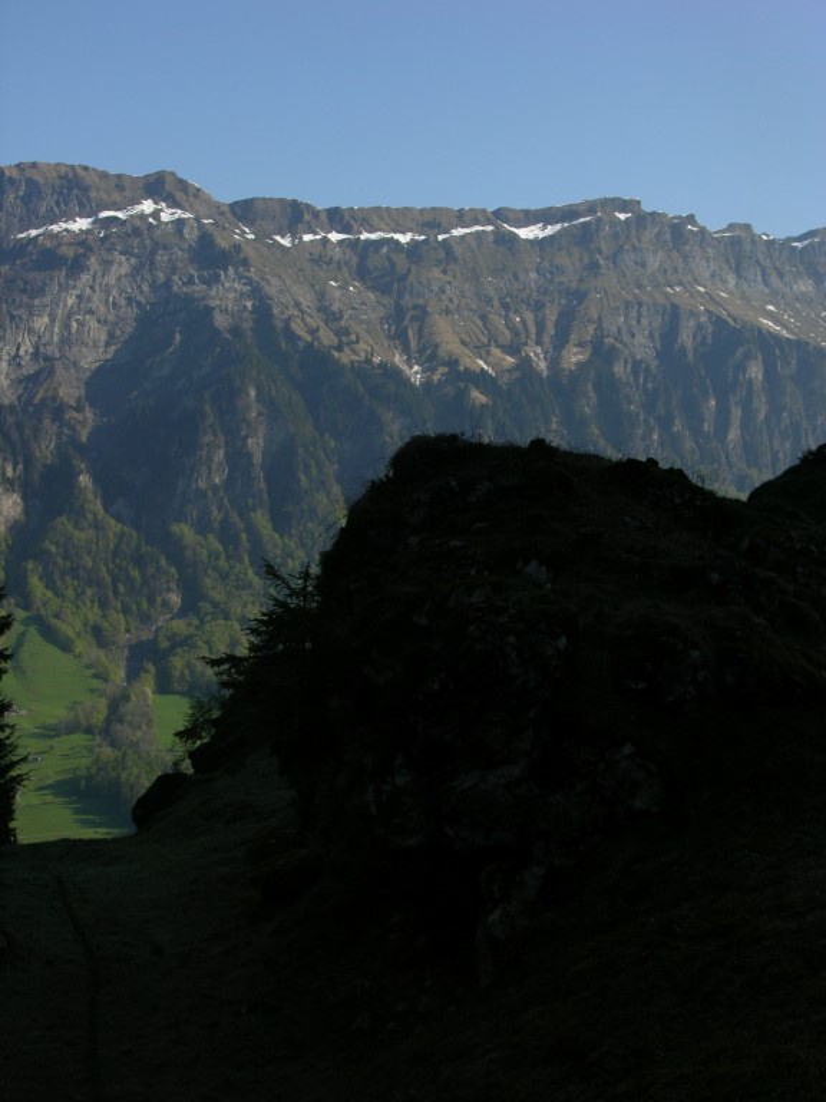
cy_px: 551
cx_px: 413
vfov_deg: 31.2
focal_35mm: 62
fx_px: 1973
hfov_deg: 23.7
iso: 50
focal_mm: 15.7
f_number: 5.7
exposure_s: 1/264
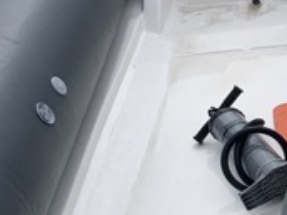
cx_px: 529
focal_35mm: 121
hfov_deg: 14.2
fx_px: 1003
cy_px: 108
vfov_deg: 12.2
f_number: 1.8
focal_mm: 4.25
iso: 25
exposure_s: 1/3521
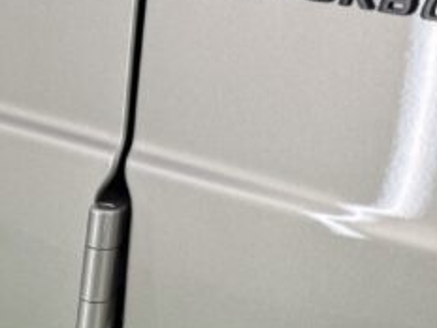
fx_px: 1338
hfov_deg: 17.3
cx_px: -153
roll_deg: +0.8
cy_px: 469
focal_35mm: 106
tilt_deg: -28.7
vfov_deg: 13.3
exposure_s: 1/142
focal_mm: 6.76
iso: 64
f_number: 1.78
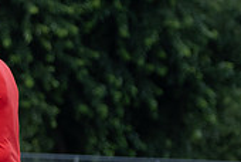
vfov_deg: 3.8
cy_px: 139
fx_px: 2441
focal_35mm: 364
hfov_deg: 5.6
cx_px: -155
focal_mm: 71.5
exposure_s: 1/320
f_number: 2.8
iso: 500
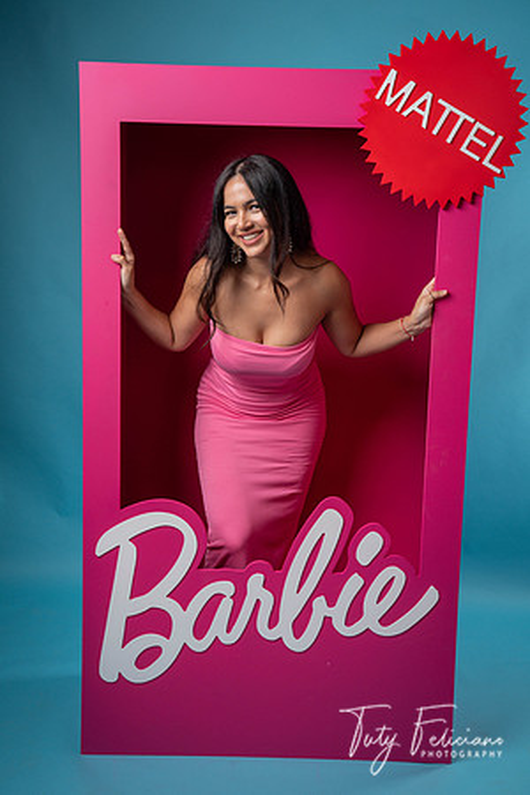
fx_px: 972
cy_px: 398
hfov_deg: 30.5
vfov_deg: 44.5
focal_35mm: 44
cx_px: 265
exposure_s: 1/200
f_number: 5.6
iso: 250
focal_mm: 44
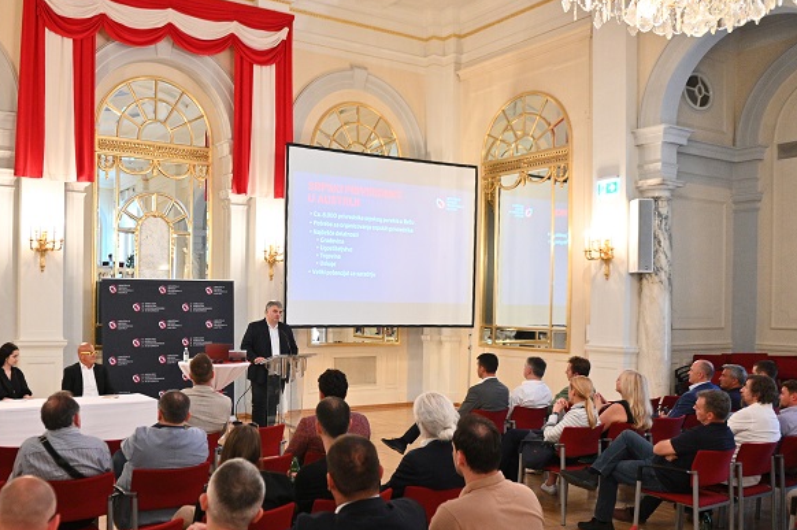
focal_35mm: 33
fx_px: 730
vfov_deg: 39.7
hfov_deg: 56.0
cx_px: 264
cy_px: 316
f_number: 2.8
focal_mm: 24
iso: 3200
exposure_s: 1/200
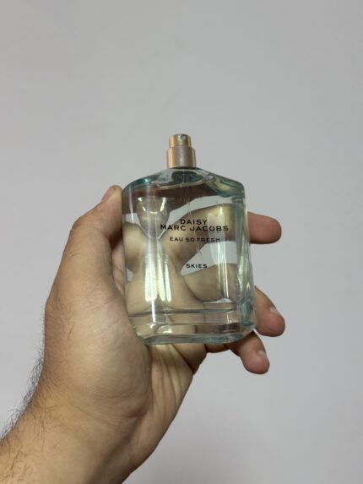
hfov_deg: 30.3
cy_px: 242
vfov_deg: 39.6
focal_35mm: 48
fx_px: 671
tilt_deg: -13.8
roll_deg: -0.3
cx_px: 182
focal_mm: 6.76
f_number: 1.78
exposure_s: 1/50
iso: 64
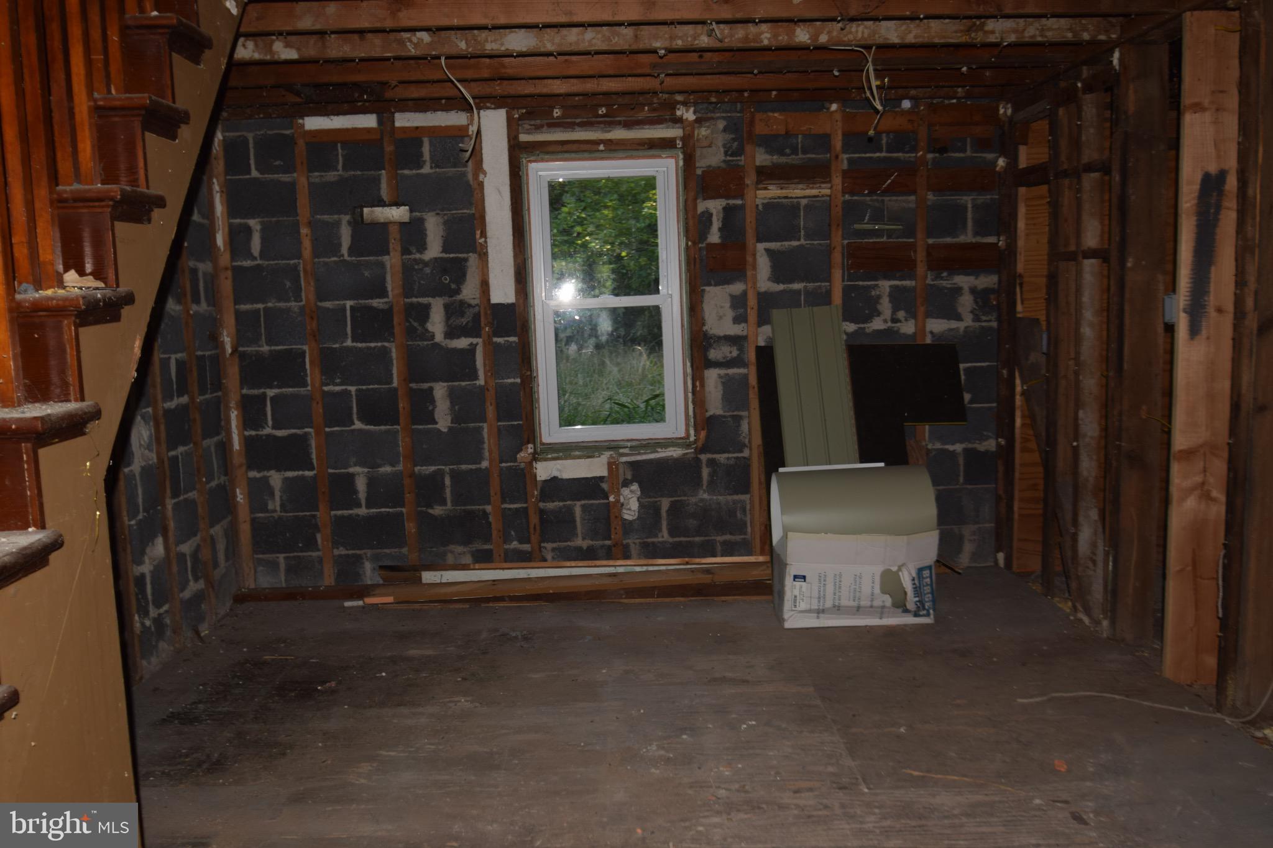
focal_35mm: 30
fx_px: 1061
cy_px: 424
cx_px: 636
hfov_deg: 61.9
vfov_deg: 43.6
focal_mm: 20
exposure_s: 1/60
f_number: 4.2
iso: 100
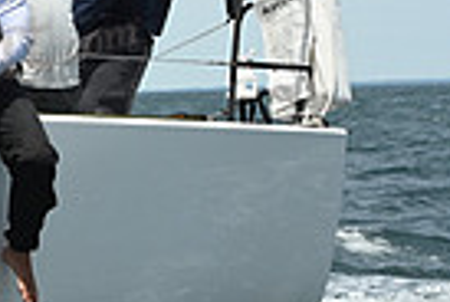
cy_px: -44
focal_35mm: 346
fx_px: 4334
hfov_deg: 5.8
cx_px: -493
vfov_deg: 4.0
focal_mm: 82
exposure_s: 1/1000
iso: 320
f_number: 10
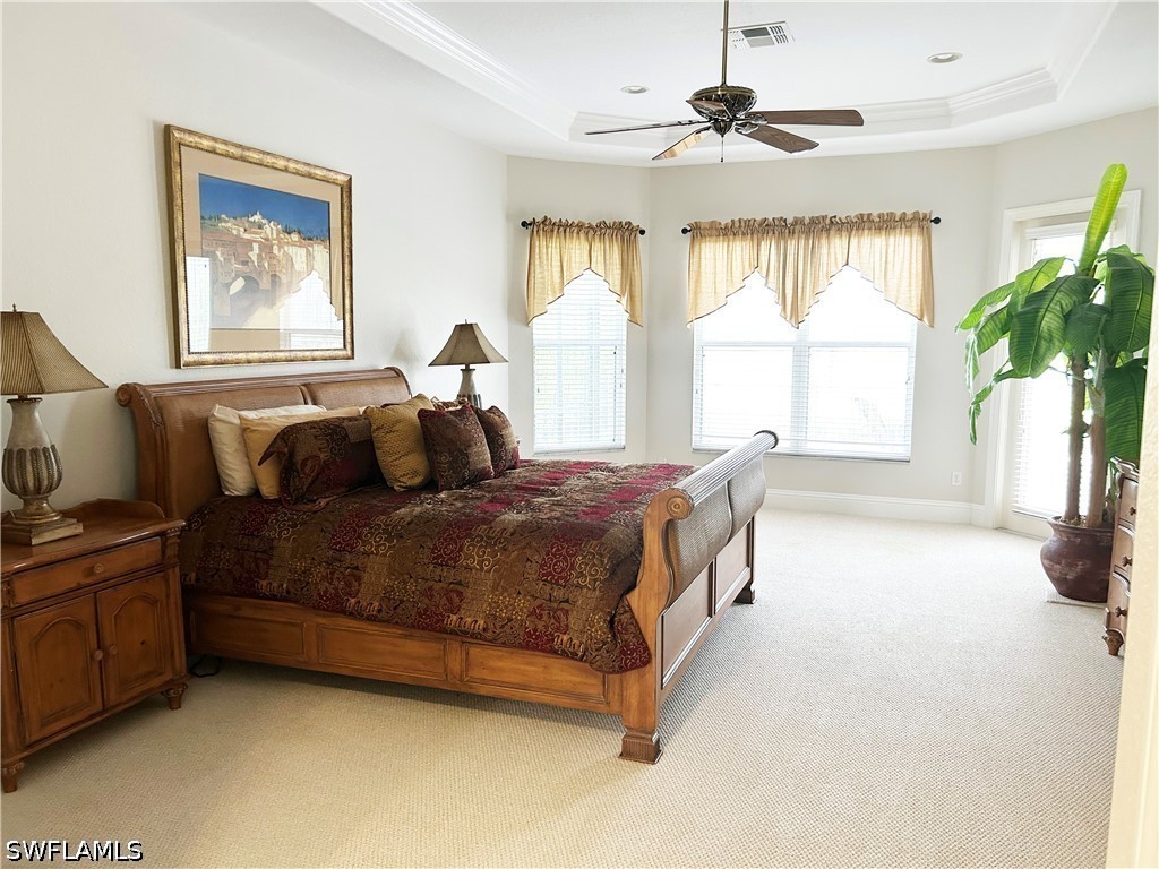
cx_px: 580
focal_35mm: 26
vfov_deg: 53.1
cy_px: 434
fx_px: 871
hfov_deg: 67.3
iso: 200
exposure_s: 1/60
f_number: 1.5
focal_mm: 5.7
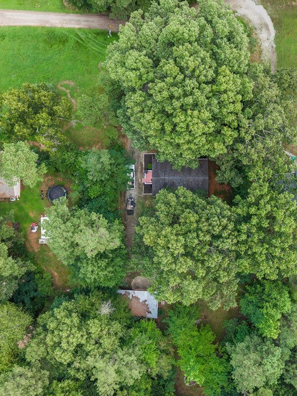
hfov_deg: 39.4
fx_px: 412
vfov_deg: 51.3
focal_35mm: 36
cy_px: 179
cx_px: 181
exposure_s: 1/320
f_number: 1.8
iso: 100
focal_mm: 8.67
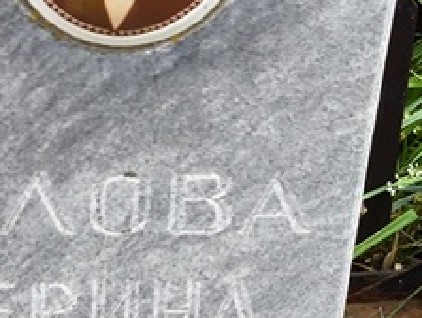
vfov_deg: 8.3
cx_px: -50
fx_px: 2175
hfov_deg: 10.9
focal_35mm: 178
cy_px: 406
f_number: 1.7
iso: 50
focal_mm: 4.71
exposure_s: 1/171
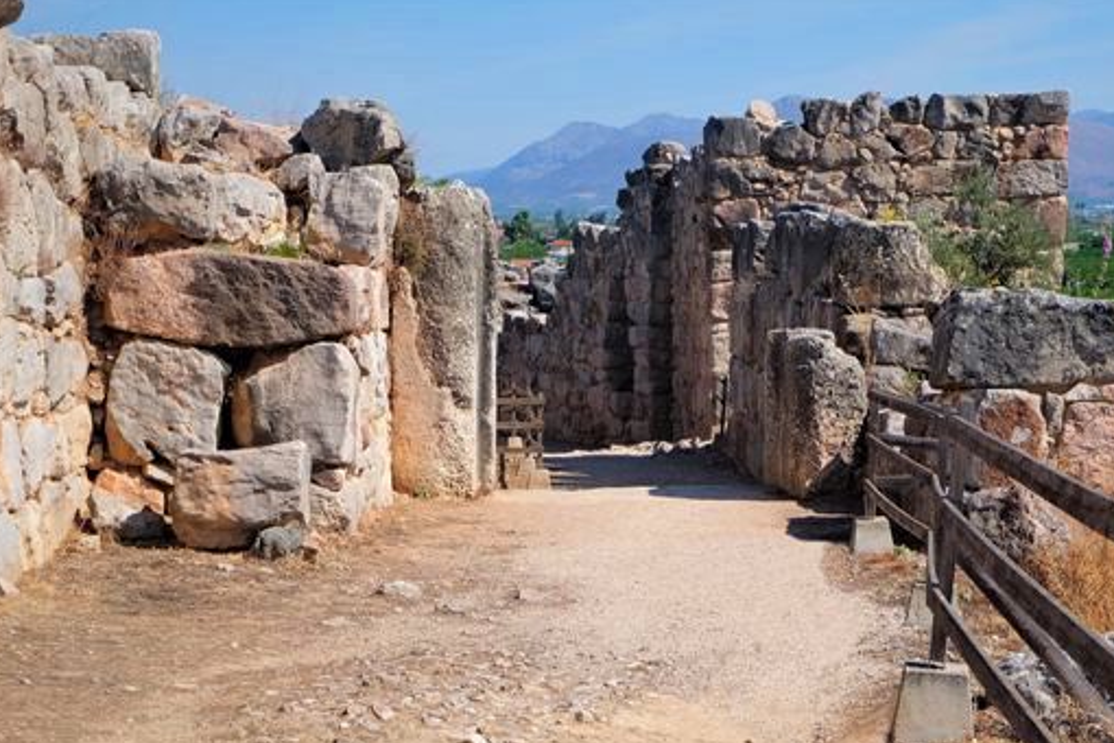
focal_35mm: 64
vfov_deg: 21.2
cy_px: 453
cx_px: 684
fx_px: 1980
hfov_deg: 31.3
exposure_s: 1/2400
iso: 400
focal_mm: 34
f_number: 5
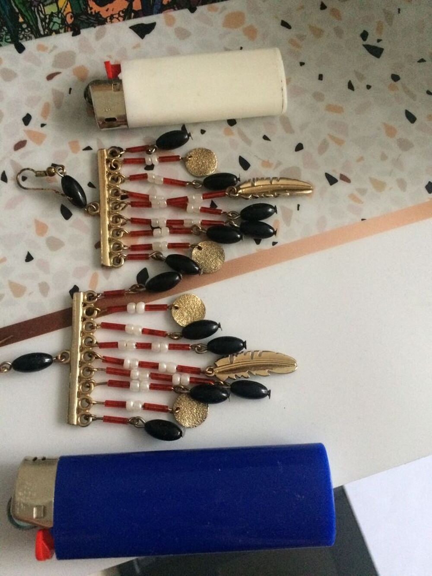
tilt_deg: -77.6
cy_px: 288
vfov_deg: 61.7
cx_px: 216
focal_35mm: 29
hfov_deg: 48.2
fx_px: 482
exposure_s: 1/25
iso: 250
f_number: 2.2
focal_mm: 4.15
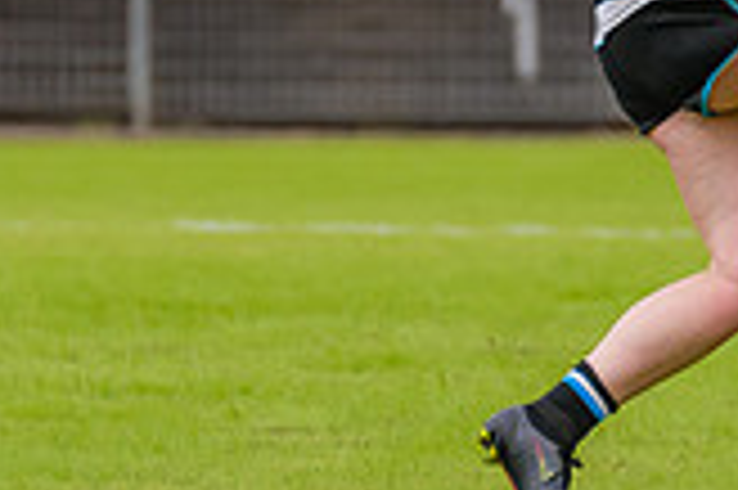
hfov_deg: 0.9
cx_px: 762
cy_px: 3
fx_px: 47942
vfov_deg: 0.6
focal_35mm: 2341
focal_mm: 420
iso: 800
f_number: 6.3
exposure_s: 1/2000
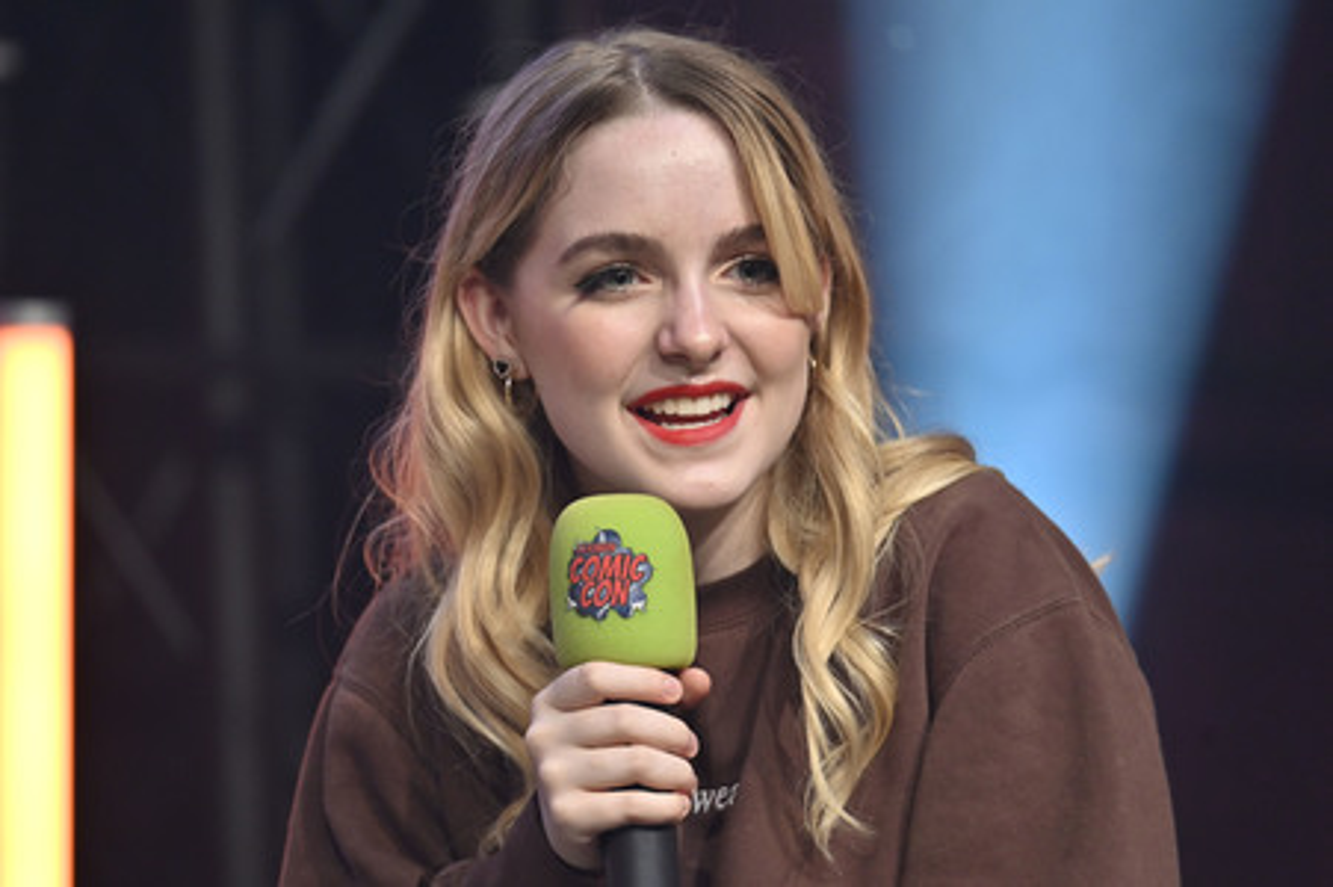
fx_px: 14800
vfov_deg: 3.4
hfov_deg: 5.2
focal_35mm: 400
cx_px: 666
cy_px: 444
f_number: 4.5
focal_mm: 400
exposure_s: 1/250
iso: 1600
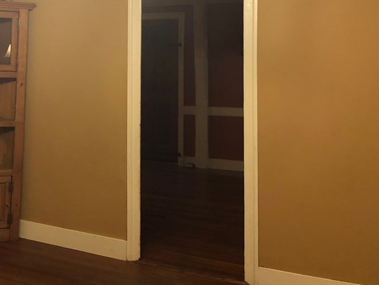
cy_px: 82
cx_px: 60
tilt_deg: -2.1
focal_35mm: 50
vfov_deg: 28.8
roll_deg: -0.7
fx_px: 548
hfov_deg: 36.5
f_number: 1.8
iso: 80
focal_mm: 3.99
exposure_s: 1/15
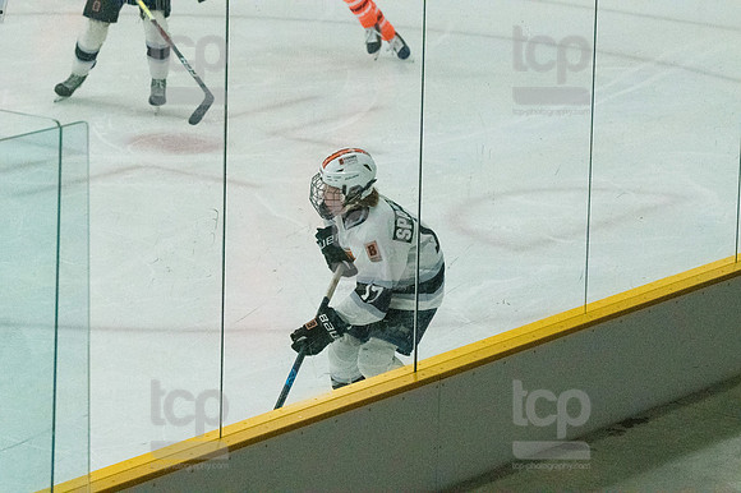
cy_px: 246
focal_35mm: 183
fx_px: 3764
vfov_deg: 7.5
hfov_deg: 11.2
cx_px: 370
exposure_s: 1/1600
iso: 8000
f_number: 5
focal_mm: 122
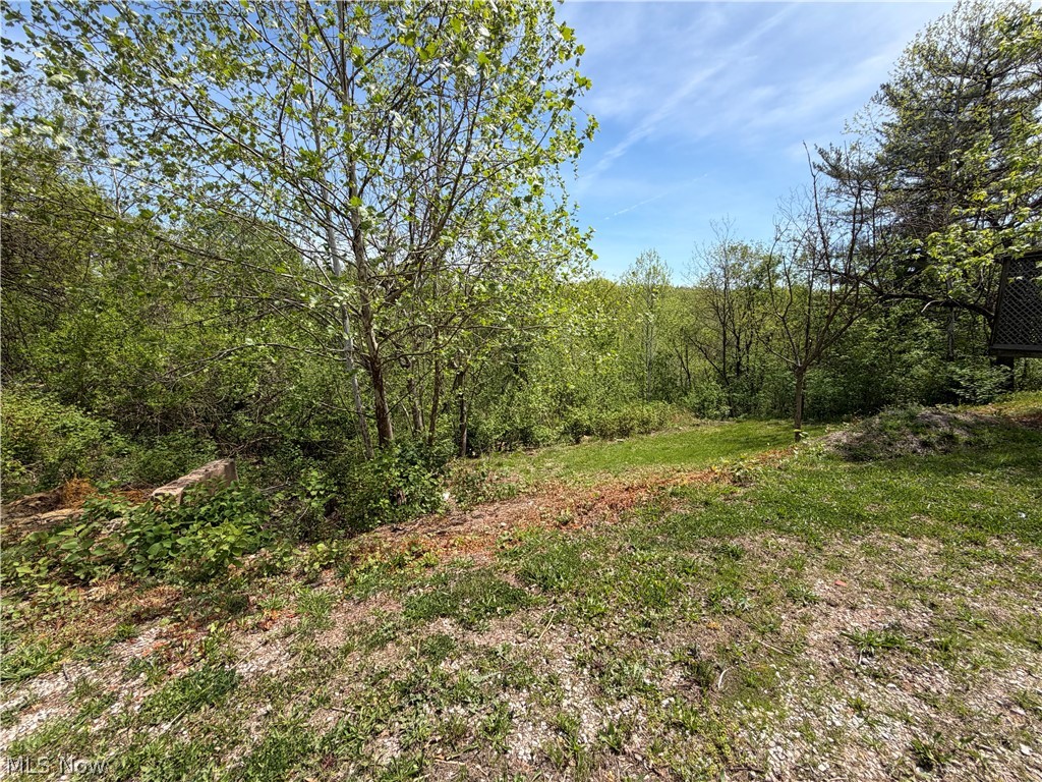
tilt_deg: -12.0
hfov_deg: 102.1
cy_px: 391
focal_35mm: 14
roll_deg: +3.2
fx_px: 421
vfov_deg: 85.7
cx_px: 521
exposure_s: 1/770
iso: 25
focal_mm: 2.22
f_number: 2.2
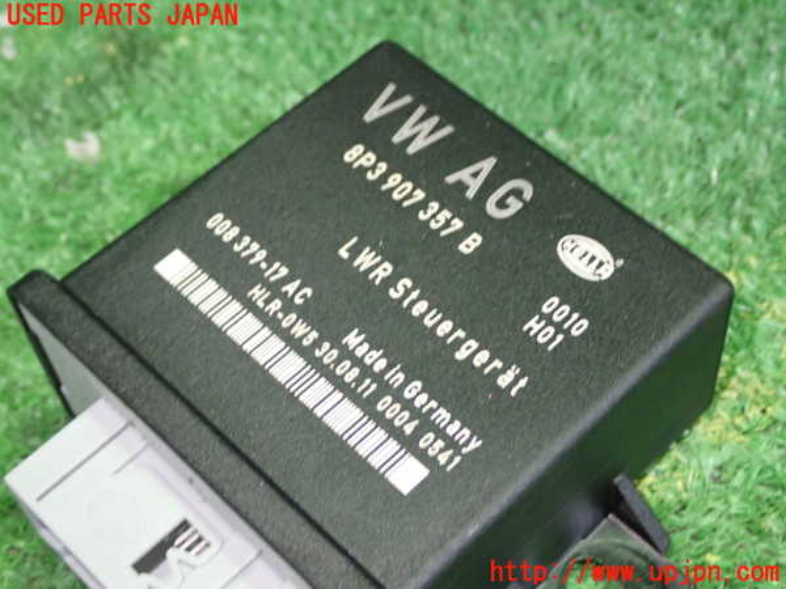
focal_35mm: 62
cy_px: 294
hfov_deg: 31.2
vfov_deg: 23.7
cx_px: 393
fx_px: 1408
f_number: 3.6
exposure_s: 1/25
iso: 800
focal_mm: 11.09
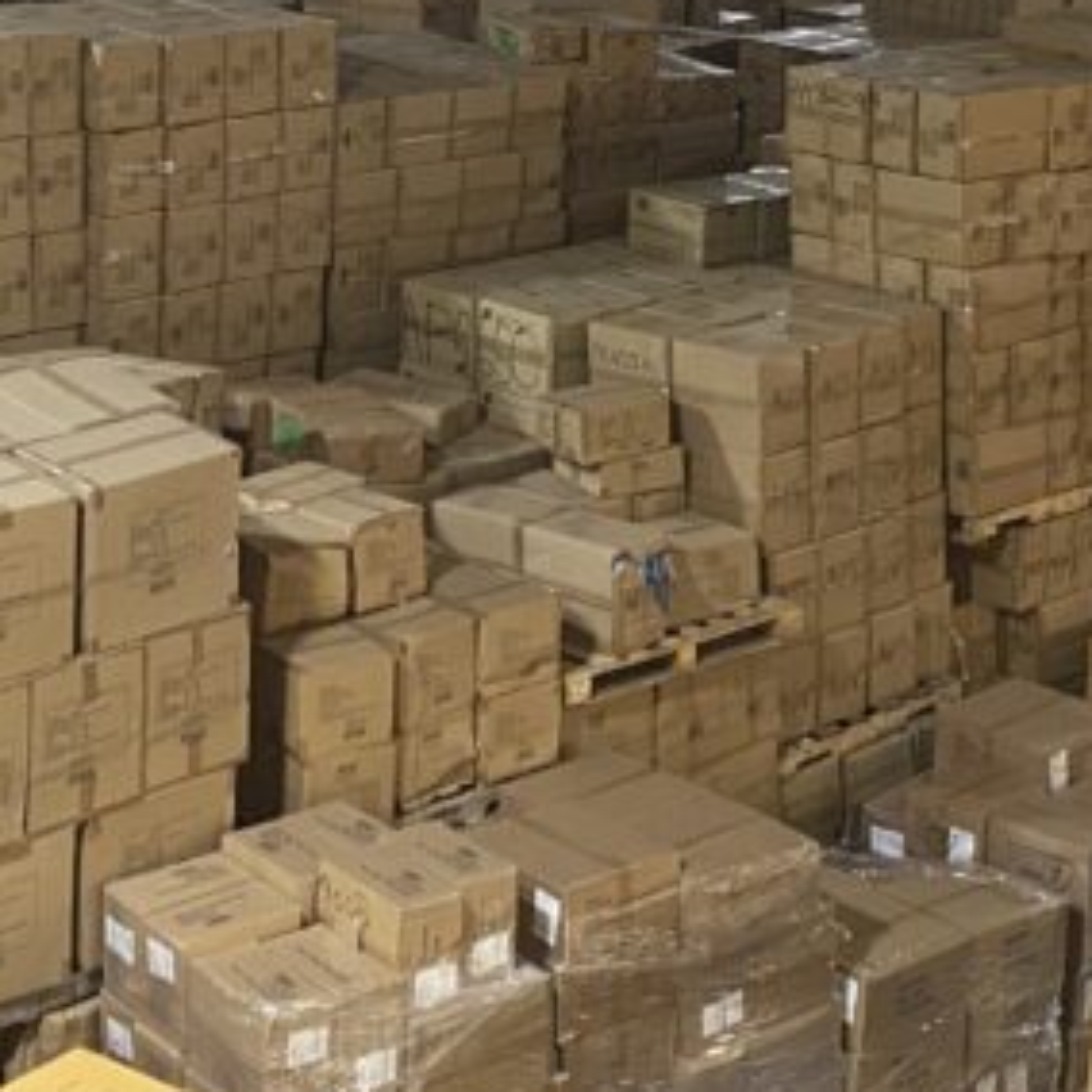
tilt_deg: -7.9
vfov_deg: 20.4
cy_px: 96
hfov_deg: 20.8
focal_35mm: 83
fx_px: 2962
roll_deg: -1.4
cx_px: 365
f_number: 1.8
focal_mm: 4.25
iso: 320
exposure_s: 1/60
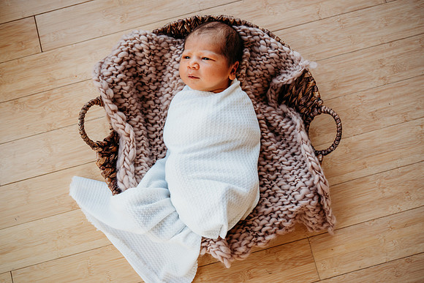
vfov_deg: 38.0
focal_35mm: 35
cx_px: 209
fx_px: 411
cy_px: 142
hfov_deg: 54.6
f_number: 3.5
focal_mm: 31.5
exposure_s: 1/250
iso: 500
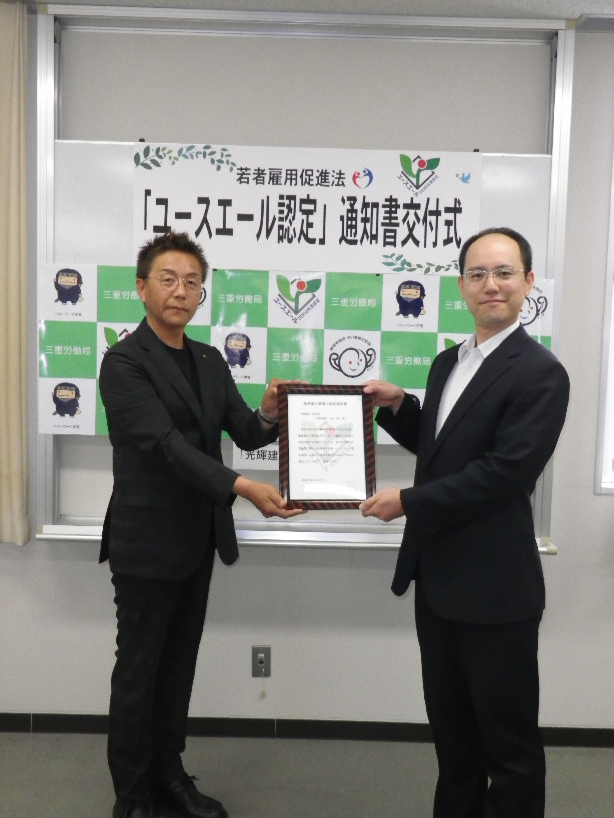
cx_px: 307
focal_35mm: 39
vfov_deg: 47.9
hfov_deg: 36.8
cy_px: 409
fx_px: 922
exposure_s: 1/50
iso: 400
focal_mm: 7
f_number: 4
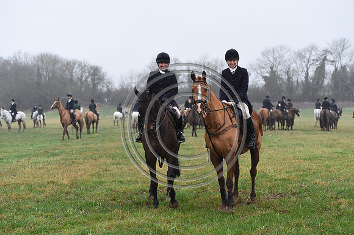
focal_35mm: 90
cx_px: 177
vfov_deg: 15.2
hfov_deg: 22.6
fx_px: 884
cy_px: 118
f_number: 5
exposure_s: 1/1250
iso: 2500
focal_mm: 90
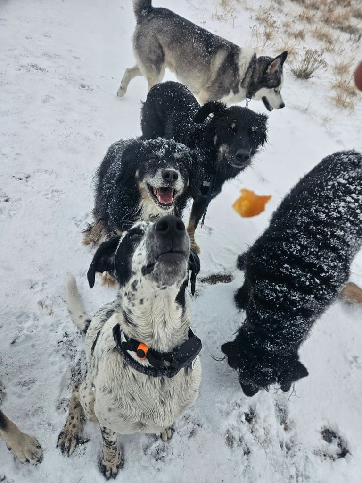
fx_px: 320
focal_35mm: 23
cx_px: 181
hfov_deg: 58.9
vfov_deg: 73.9
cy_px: 242
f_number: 1.8
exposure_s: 1/1044
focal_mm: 5.4
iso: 50
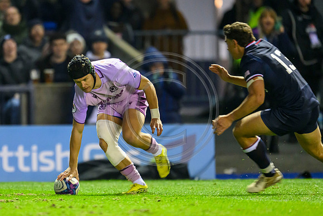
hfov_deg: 2.8
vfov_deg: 1.9
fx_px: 6494
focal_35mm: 724
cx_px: 114
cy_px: 105
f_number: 4
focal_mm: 560
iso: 8000
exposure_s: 1/500
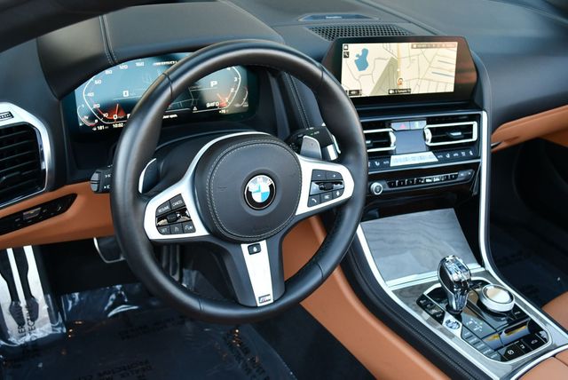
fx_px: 695
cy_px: 190
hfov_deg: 44.5
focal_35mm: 44
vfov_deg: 30.6
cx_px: 284
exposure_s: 1/250
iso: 640
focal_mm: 22
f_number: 3.8
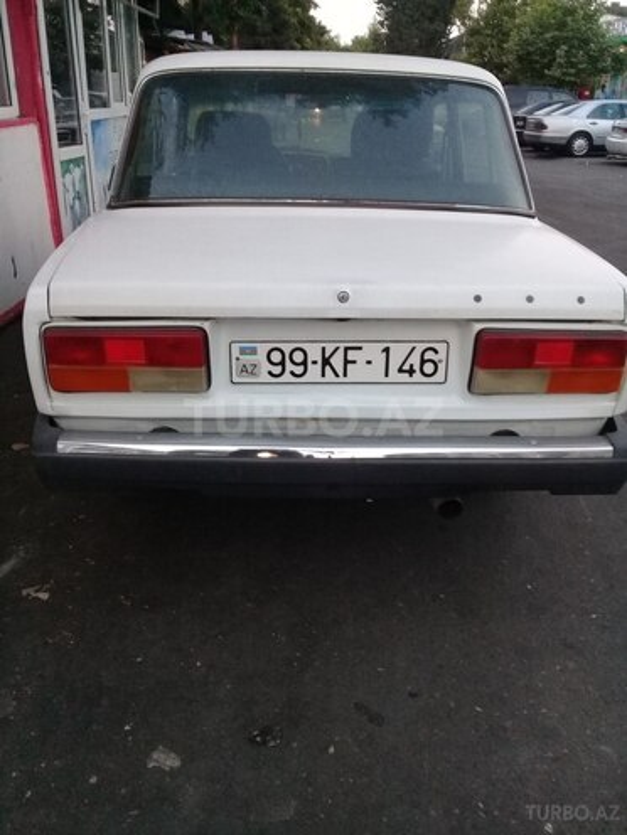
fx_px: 749
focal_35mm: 31
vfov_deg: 58.4
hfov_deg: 45.4
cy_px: 418
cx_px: 314
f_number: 2.2
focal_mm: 3.3
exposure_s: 1/33
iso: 125
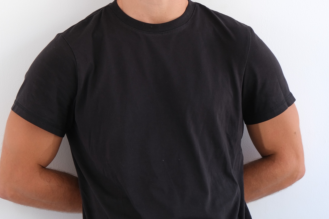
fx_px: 950
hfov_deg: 19.6
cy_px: 79
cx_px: 164
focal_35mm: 104
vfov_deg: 13.1
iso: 320
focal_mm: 46.3
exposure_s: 1/125
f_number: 4.5
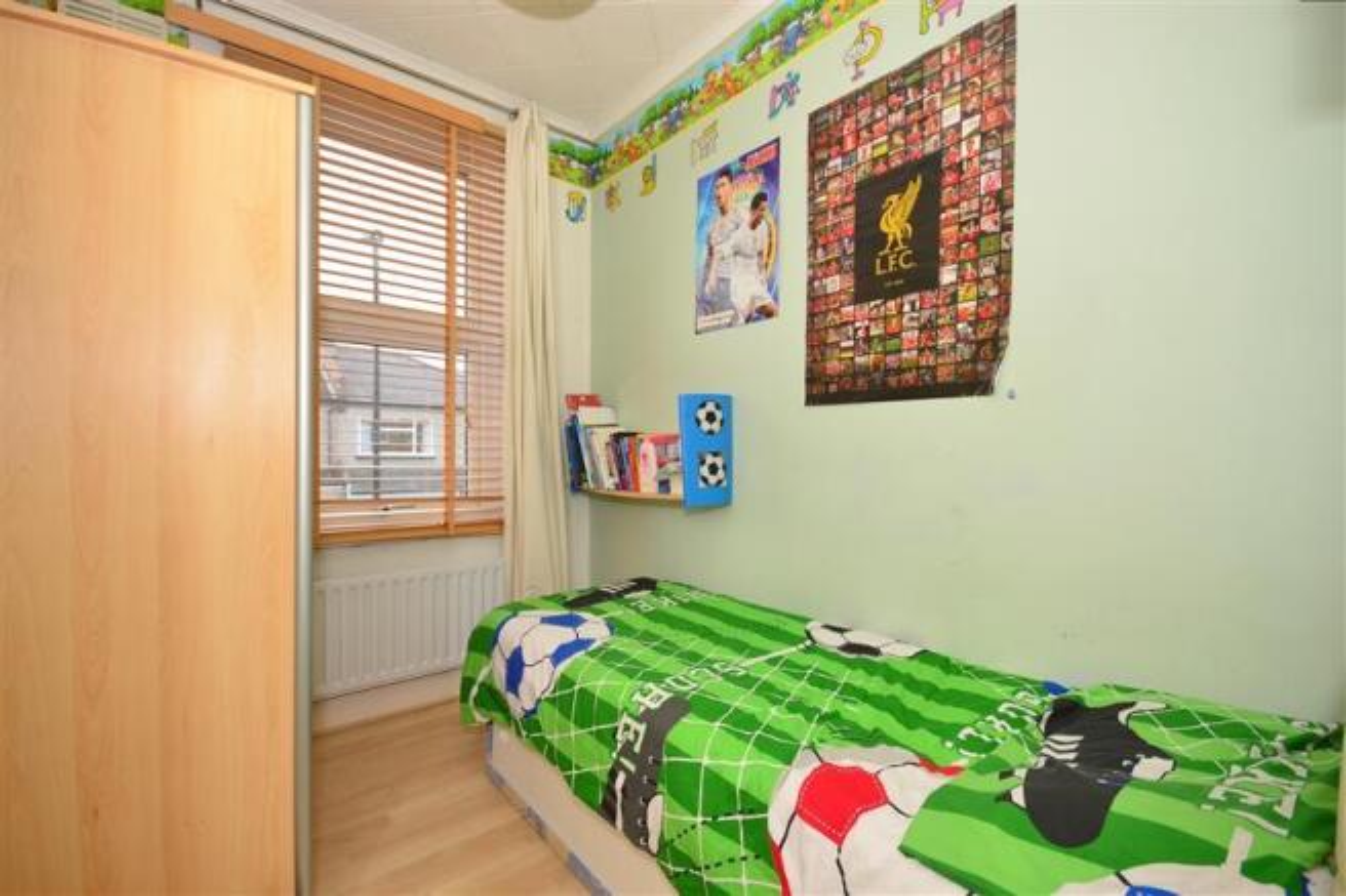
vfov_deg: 77.3
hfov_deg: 100.4
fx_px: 561
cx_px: 673
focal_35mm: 15
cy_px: 448
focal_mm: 10
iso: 200
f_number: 7.1
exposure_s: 1/100
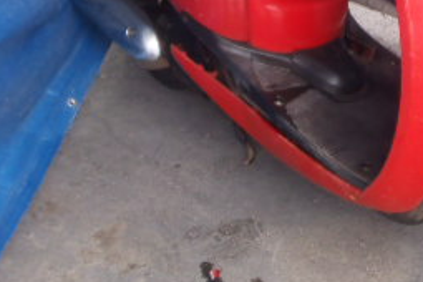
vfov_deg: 18.0
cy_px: -28
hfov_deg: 26.3
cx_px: 420
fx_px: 858
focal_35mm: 73
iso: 160
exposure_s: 1/30
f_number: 3.5
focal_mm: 5
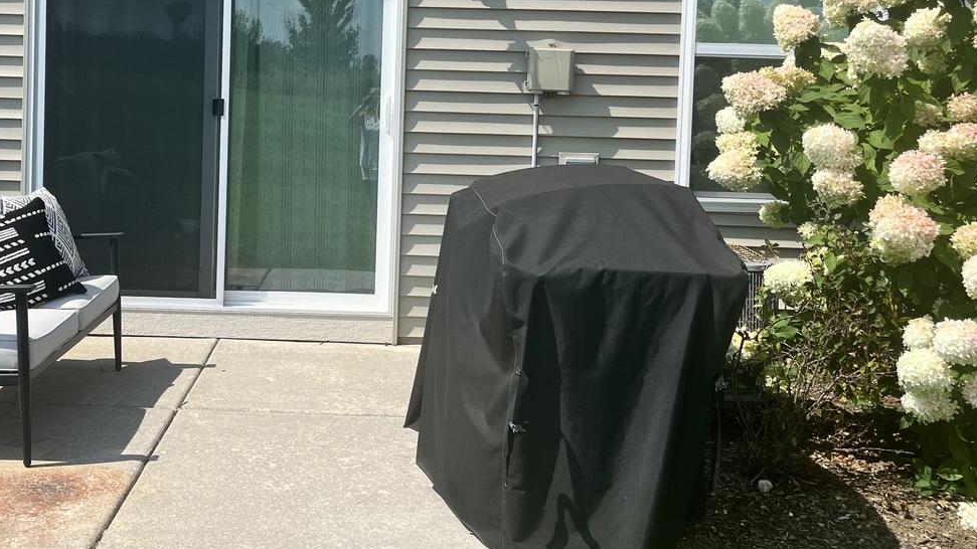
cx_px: 361
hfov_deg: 47.9
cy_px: 132
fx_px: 1088
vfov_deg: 27.9
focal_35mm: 42
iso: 50
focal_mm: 5.1
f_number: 1.6
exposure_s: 1/3311
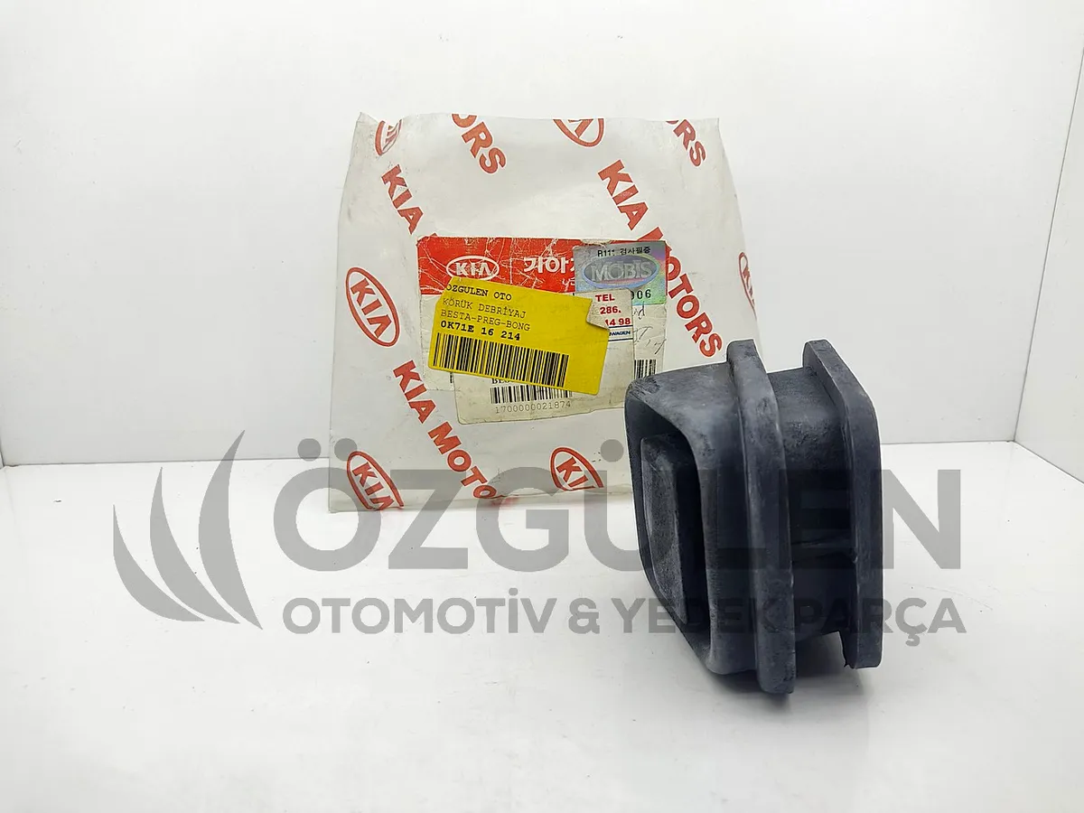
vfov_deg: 53.1
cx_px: 542
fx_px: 814
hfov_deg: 67.3
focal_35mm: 26
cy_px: 406
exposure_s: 1/183
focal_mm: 4.74
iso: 100
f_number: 1.79
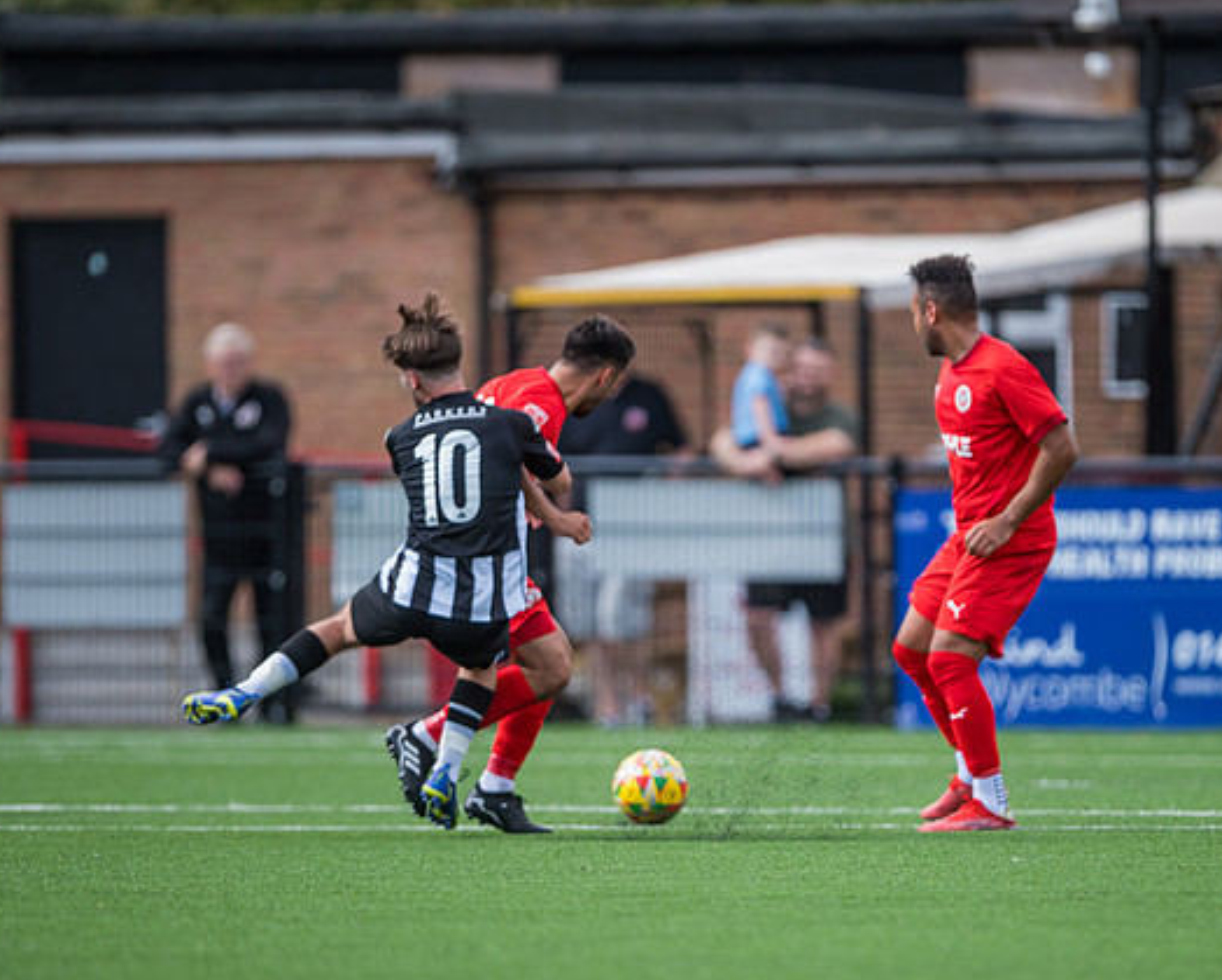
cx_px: 717
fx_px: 20920
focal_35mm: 578
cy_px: 622
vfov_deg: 2.7
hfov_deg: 3.3
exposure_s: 1/2000
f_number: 2.8
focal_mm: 400
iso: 400
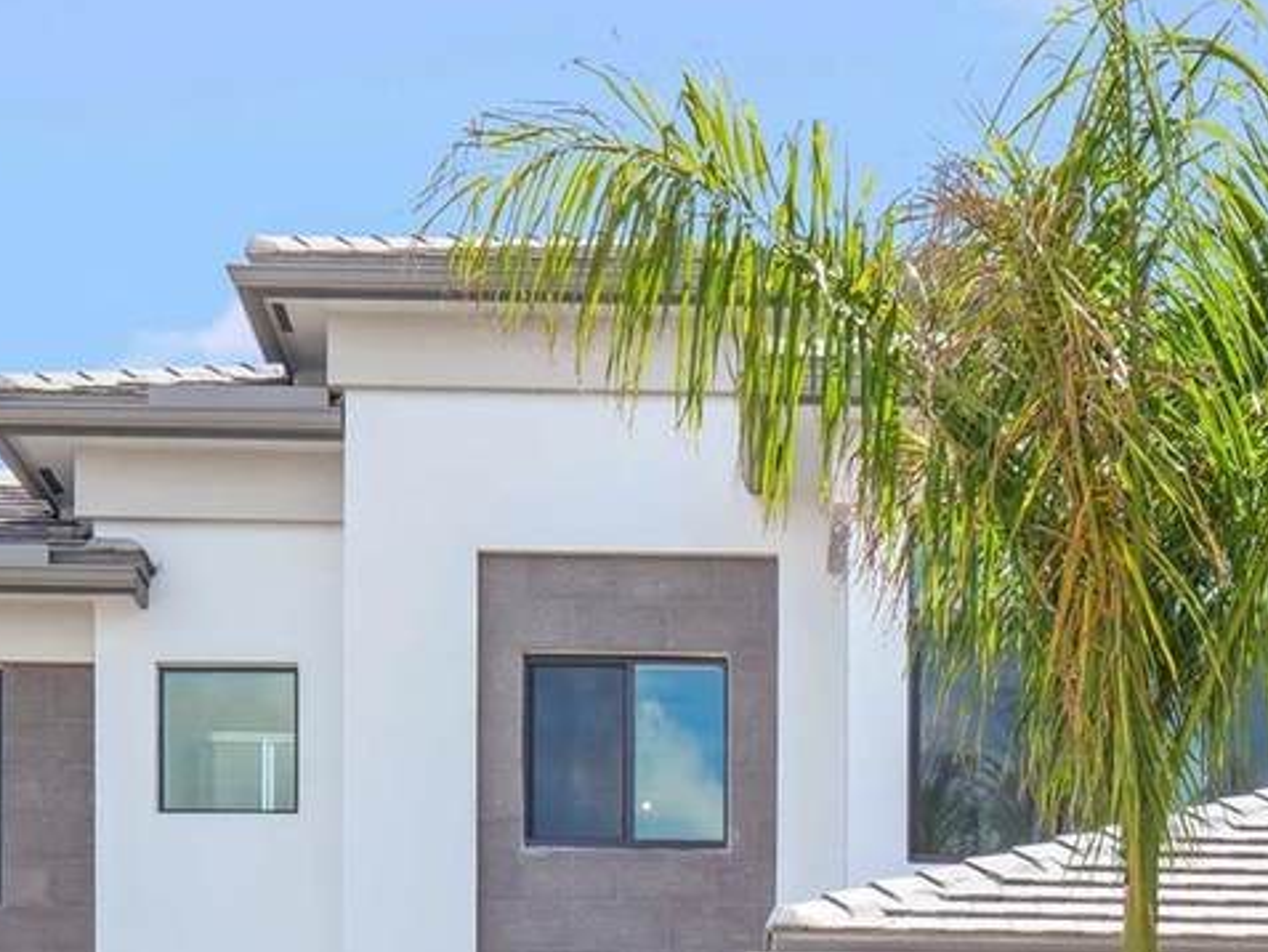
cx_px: 851
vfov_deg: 17.8
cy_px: 1041
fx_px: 2931
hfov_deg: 24.3
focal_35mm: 80
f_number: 8
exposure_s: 1/420
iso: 800
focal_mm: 20.9
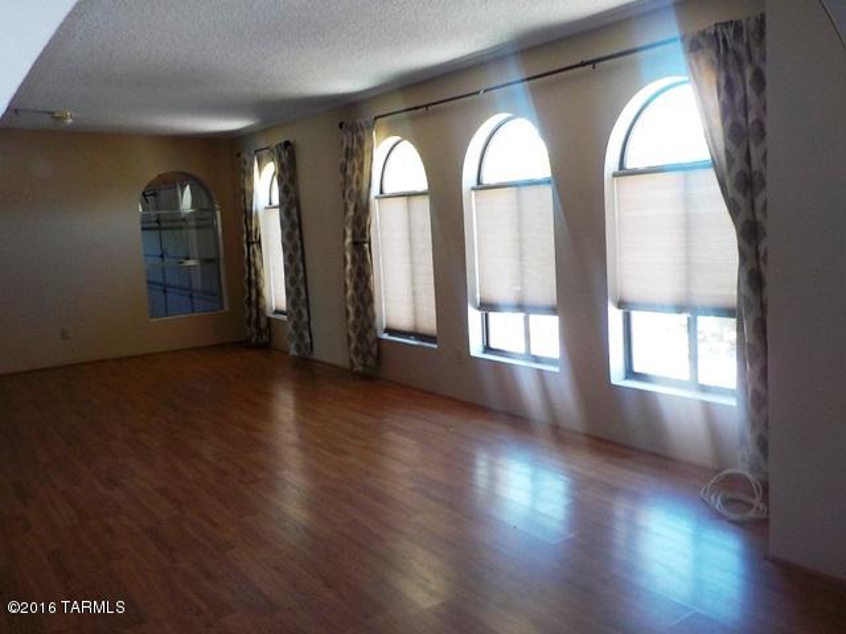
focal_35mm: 30
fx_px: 733
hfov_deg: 60.0
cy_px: 317
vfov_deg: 46.8
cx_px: 423
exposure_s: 1/30
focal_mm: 4.1
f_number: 3.3
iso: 140
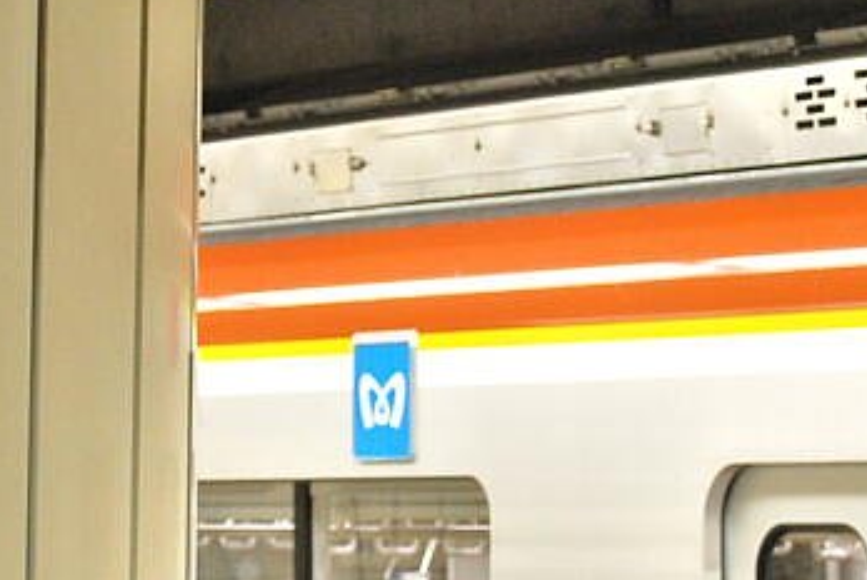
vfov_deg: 5.7
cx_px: 152
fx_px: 5809
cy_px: 45
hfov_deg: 8.5
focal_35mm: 241
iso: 200
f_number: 4.8
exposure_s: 1/30
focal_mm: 32
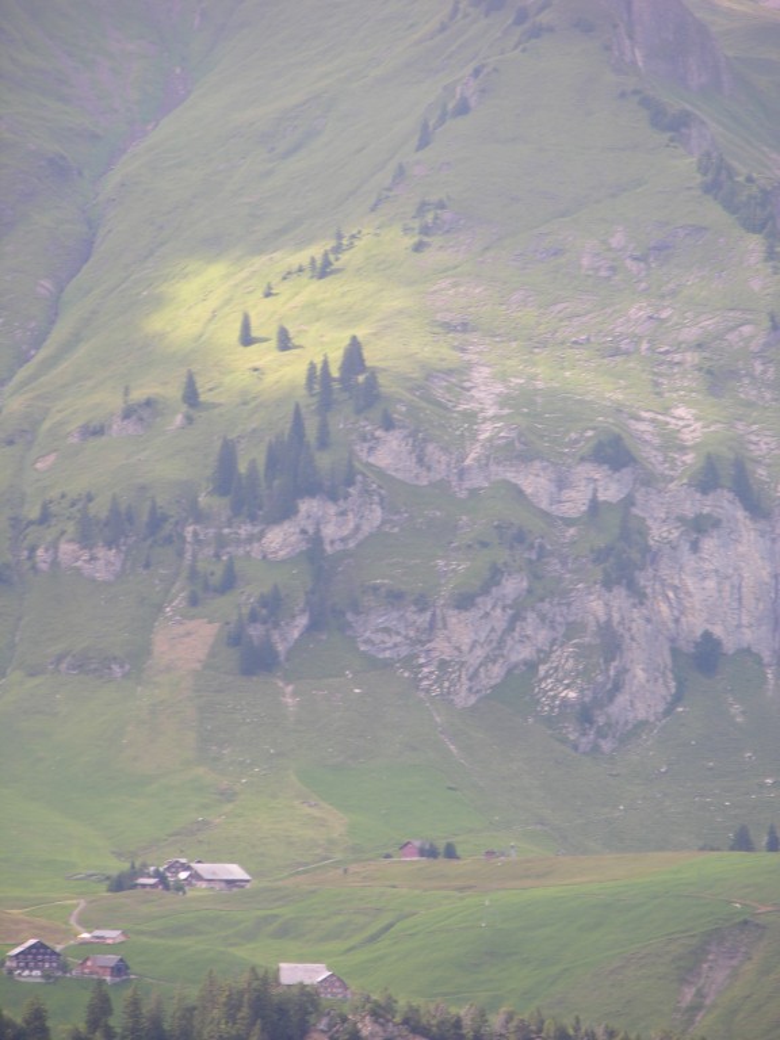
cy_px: 520
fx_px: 8412
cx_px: 390
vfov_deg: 7.1
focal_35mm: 280
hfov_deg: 5.3
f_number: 4.2
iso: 50
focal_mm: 71.2
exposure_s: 1/122
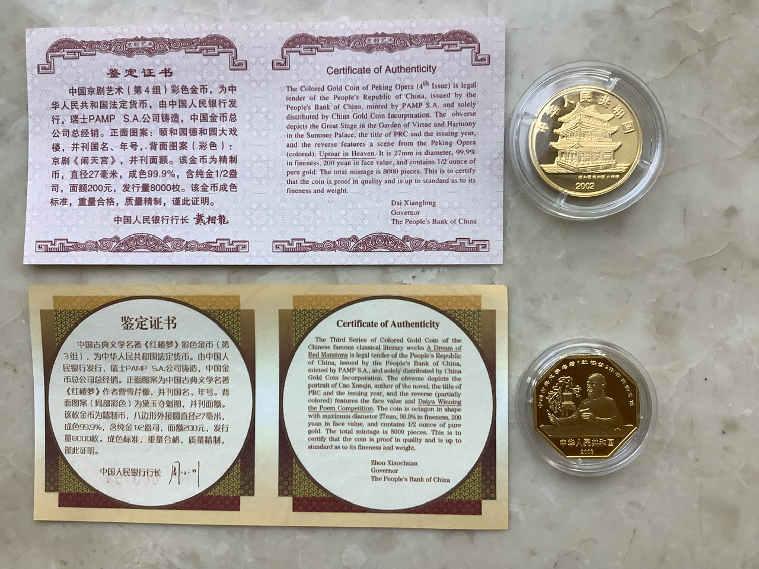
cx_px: 380
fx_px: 680
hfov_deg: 58.4
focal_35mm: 31
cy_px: 284
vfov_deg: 45.4
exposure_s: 1/120
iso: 80
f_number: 2.4
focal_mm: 3.3
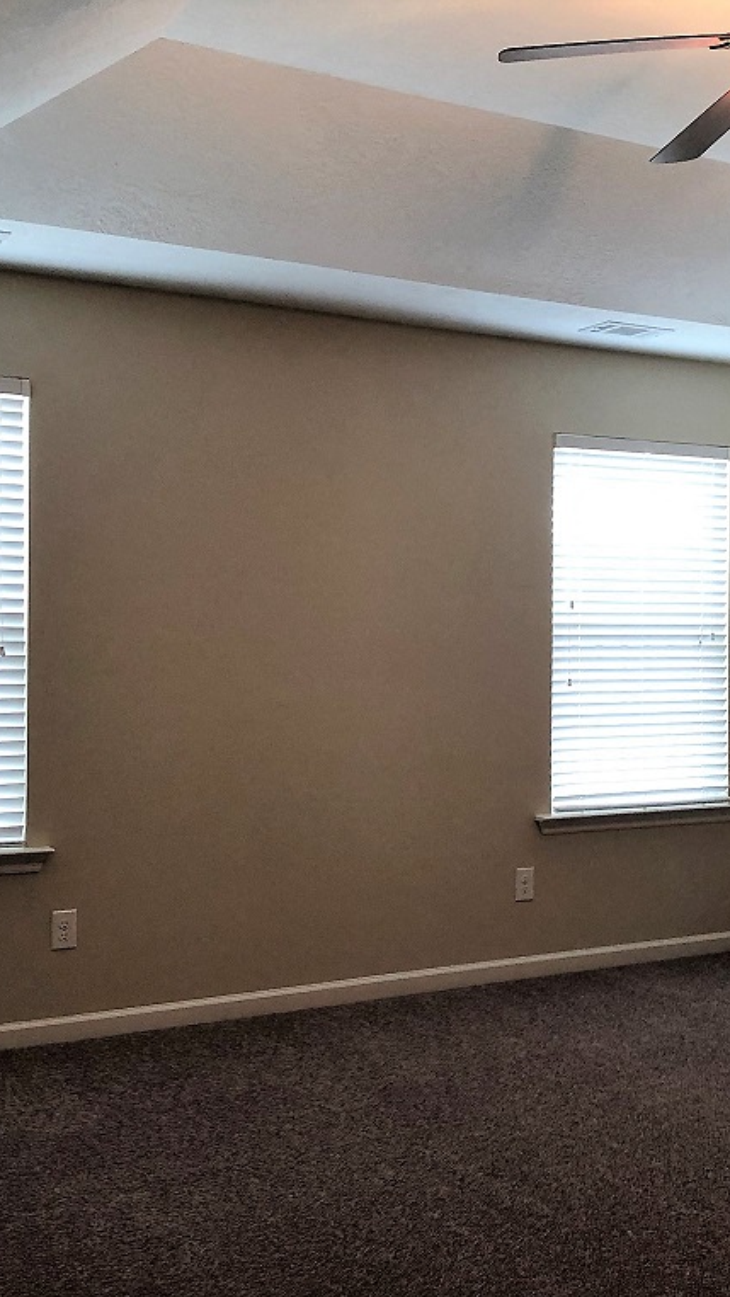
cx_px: 466
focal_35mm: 41
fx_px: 1410
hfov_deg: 28.9
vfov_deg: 49.4
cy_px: 652
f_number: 1.8
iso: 40
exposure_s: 1/20
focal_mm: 3.99
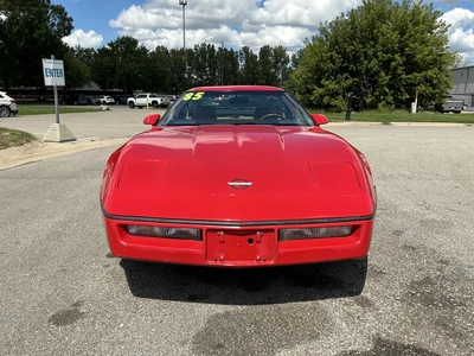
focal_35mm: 28
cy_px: 178
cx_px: 237
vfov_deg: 49.7
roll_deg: +0.9
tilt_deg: -8.9
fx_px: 383
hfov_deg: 63.4
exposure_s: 1/1912
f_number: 1.8
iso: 25
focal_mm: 3
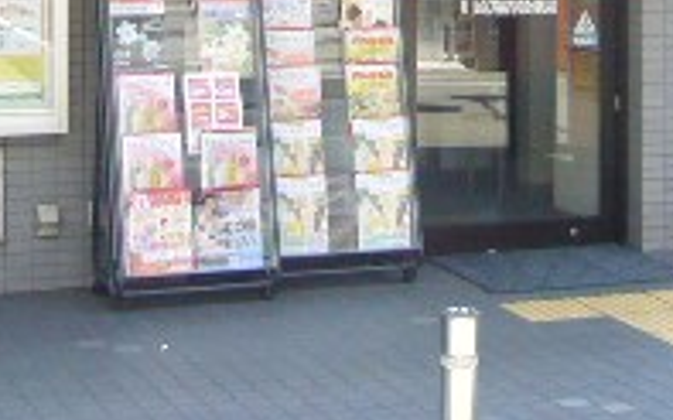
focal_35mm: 110
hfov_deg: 18.9
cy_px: -113
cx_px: 478
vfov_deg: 11.6
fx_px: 2017
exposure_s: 1/125
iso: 80
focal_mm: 4.6
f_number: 2.8
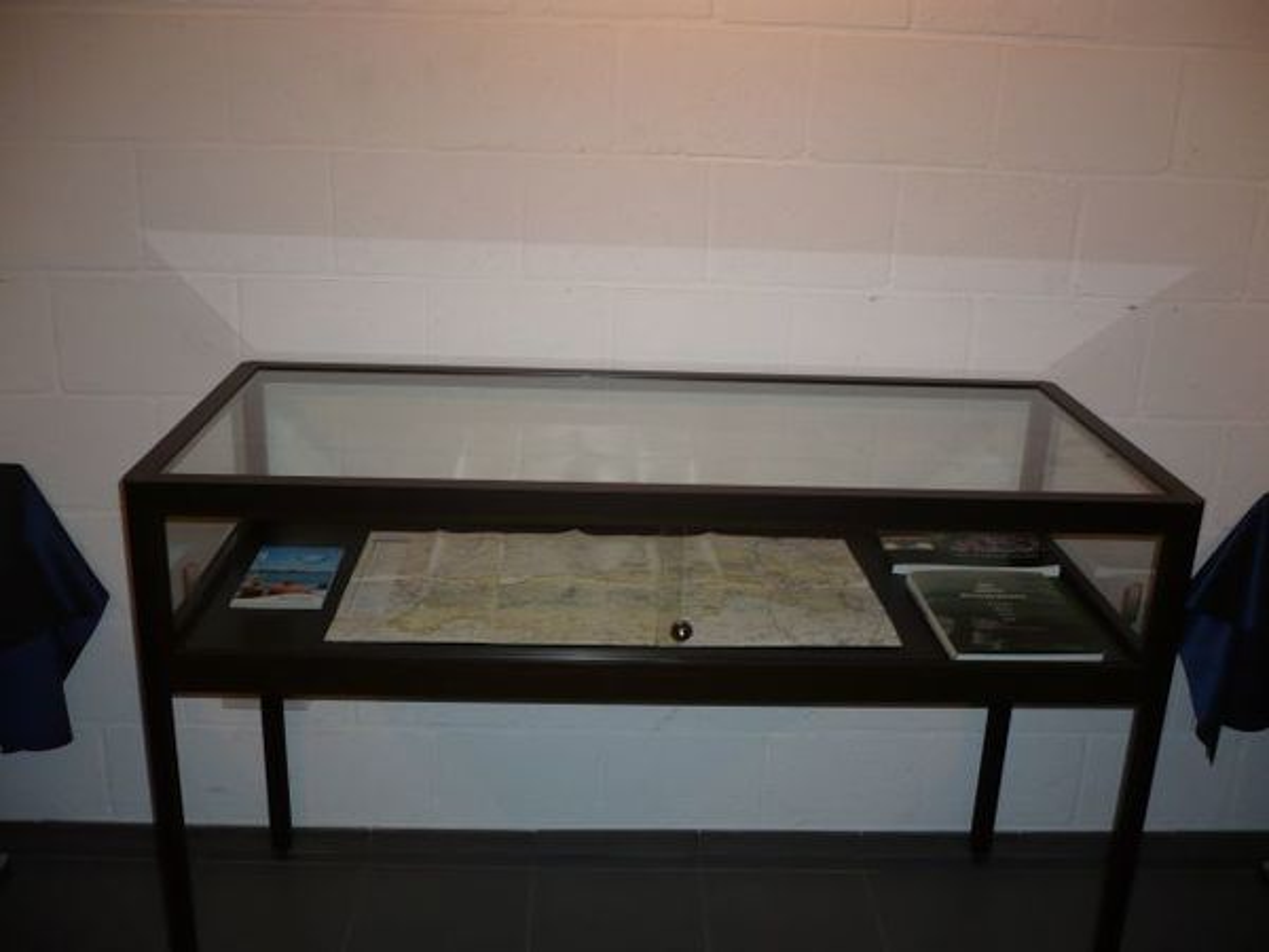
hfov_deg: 52.6
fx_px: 1283
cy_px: 476
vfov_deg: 40.7
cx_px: 634
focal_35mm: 35
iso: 100
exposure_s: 1/30
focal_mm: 5.8
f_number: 2.8
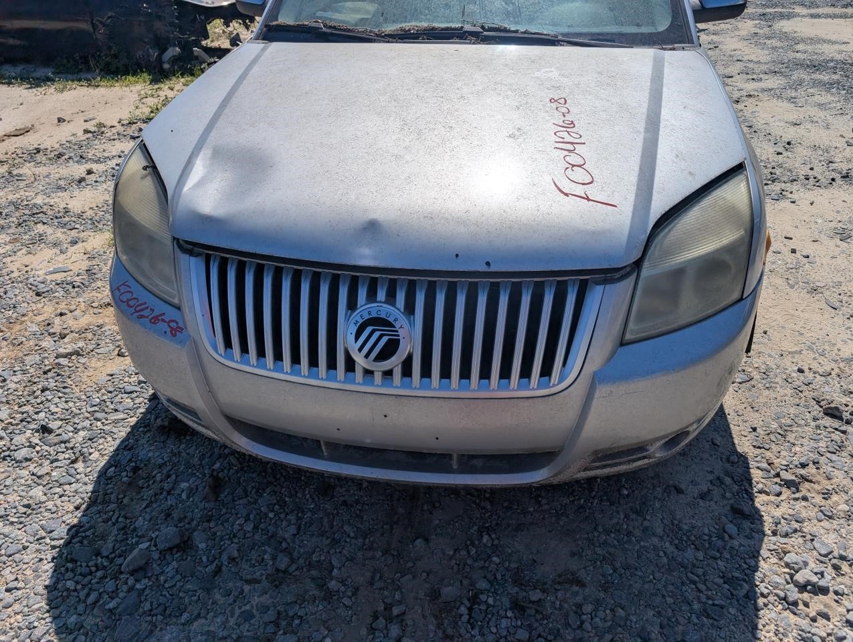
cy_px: 321
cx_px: 426
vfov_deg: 56.9
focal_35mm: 24
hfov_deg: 71.5
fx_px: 592
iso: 20
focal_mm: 6.9
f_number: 1.68
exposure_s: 1/5128
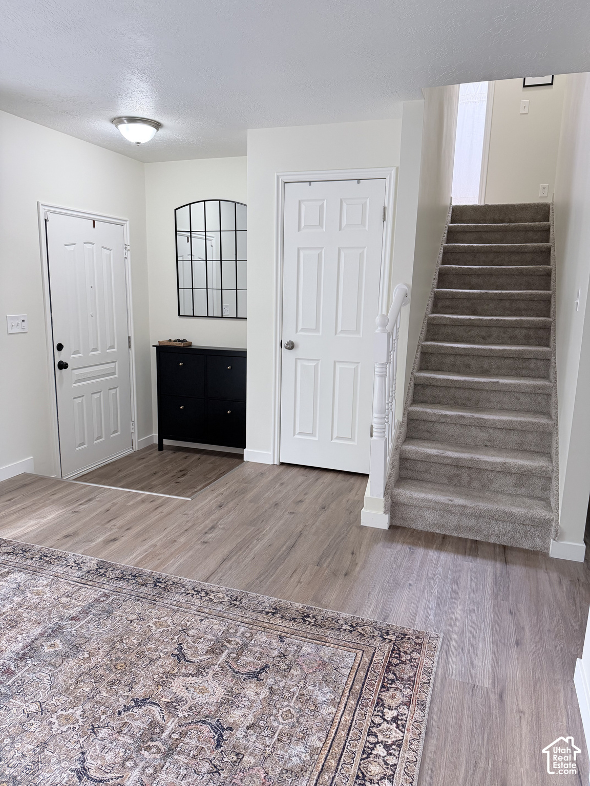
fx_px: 545
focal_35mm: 24
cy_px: 393
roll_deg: -2.0
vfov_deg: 71.6
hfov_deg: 56.8
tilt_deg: -11.8
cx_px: 295
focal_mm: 6.76
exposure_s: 1/117
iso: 200
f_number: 1.78
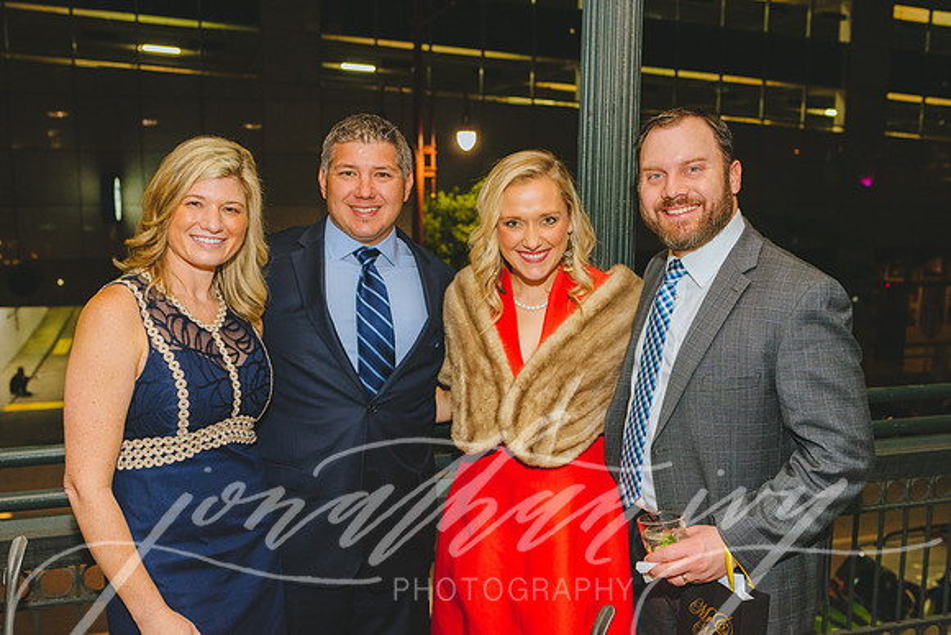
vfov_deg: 37.9
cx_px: 476
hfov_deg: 54.4
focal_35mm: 35
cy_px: 318
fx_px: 925
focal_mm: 35
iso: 3200
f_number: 4
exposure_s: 1/125
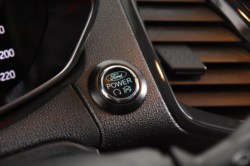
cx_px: 125
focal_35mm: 105
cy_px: 83
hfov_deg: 19.5
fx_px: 729
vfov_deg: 13.0
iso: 12800
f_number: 4
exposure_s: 1/125
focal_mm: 70
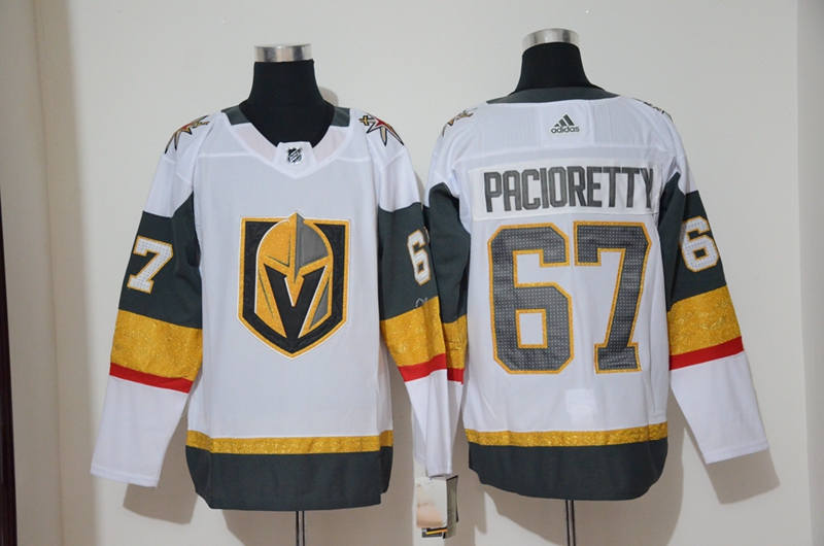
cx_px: 412
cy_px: 273
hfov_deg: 35.1
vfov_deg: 23.7
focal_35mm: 57
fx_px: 1302
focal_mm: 38
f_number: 4.2
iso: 4000
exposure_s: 1/15
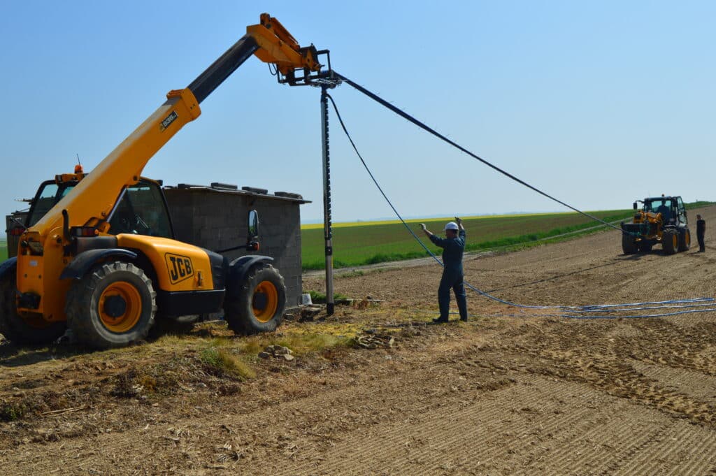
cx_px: 358
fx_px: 775
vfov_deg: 34.2
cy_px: 238
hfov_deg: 49.6
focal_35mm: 39
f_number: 11
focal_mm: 26
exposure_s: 1/500
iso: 250
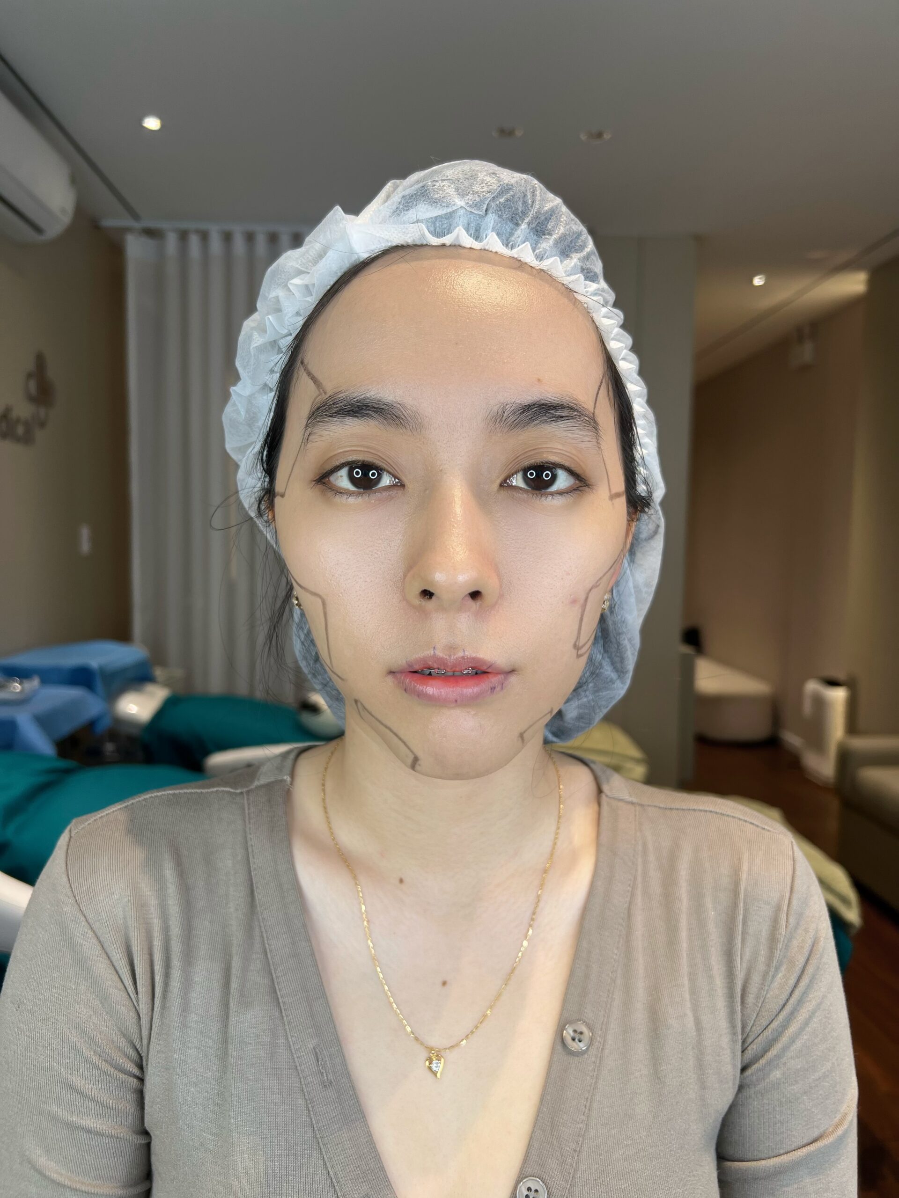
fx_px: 900
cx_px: 450
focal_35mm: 26
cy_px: 599
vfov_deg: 67.3
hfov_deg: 53.1
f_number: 1.5
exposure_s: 1/121
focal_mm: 5.7
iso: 32
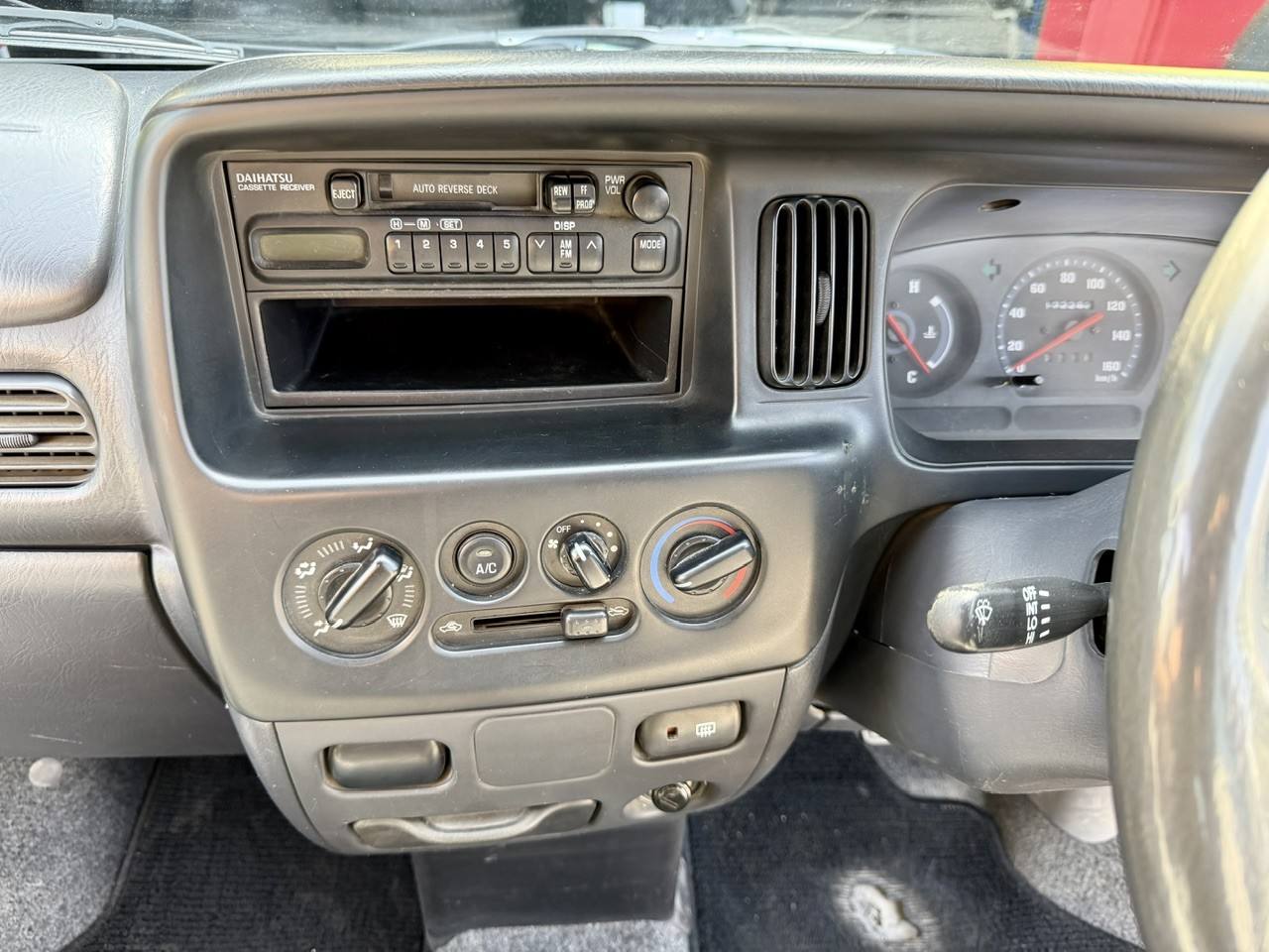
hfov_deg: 71.6
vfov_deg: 56.8
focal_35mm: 24
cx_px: 634
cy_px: 476
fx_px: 880
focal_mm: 6.76
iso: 200
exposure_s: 1/110
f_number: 1.78
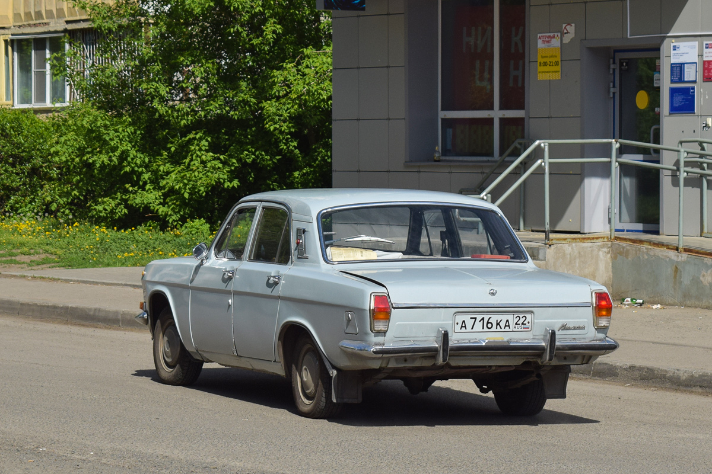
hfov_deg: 24.6
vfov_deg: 16.6
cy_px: 237
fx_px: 1632
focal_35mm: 82
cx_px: 356
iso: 200
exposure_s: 1/1250
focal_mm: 55
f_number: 7.1
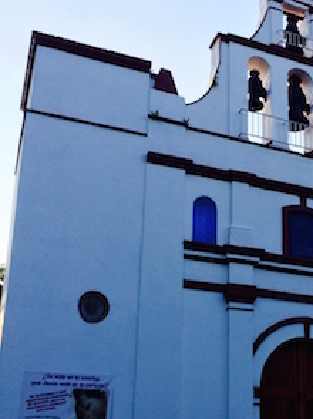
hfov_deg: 29.2
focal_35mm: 49
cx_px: 236
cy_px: 269
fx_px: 592
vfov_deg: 38.6
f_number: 2.2
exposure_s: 1/892
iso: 32
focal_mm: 4.12
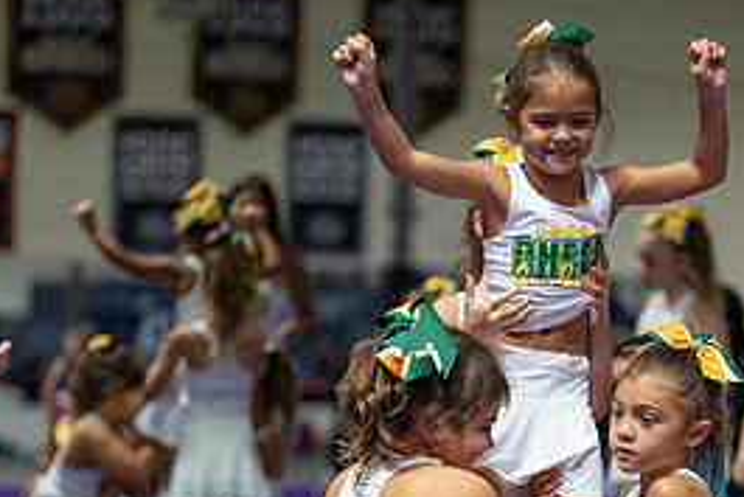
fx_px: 2337
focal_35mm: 113
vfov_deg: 12.1
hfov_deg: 18.0
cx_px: 511
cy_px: 428
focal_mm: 50
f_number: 1.2
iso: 400
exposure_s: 1/400
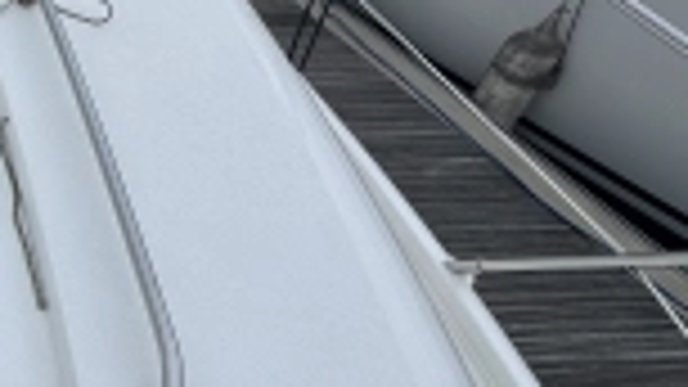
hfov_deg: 26.0
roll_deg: -1.5
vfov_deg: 21.8
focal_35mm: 55
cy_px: 182
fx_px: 1003
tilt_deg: -37.8
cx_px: -382
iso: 40
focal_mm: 2.22
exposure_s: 1/612
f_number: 2.2
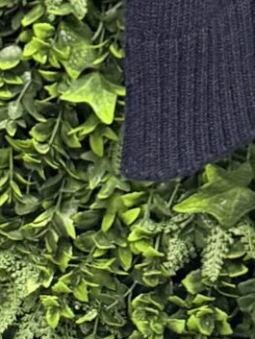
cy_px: -661
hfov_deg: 7.9
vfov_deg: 9.2
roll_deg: -1.4
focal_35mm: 174
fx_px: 1708
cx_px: 633
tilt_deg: -1.8
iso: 320
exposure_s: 1/50
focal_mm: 6.76
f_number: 1.78
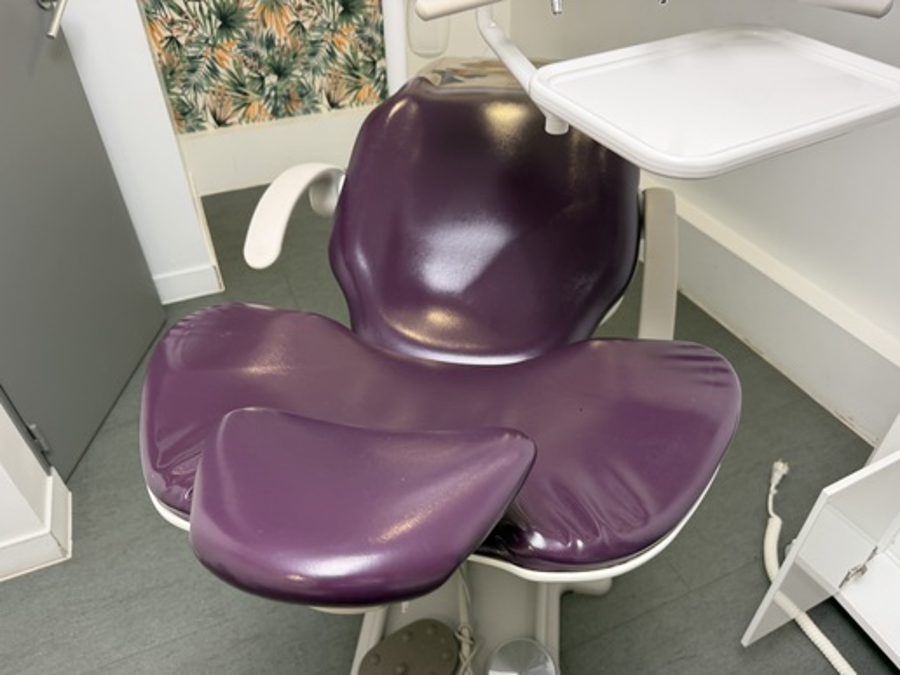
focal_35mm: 24
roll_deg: +1.0
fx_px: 624
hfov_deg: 71.6
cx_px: 450
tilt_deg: -40.2
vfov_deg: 56.8
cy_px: 338
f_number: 1.78
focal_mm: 6.76
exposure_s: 1/50
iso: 125
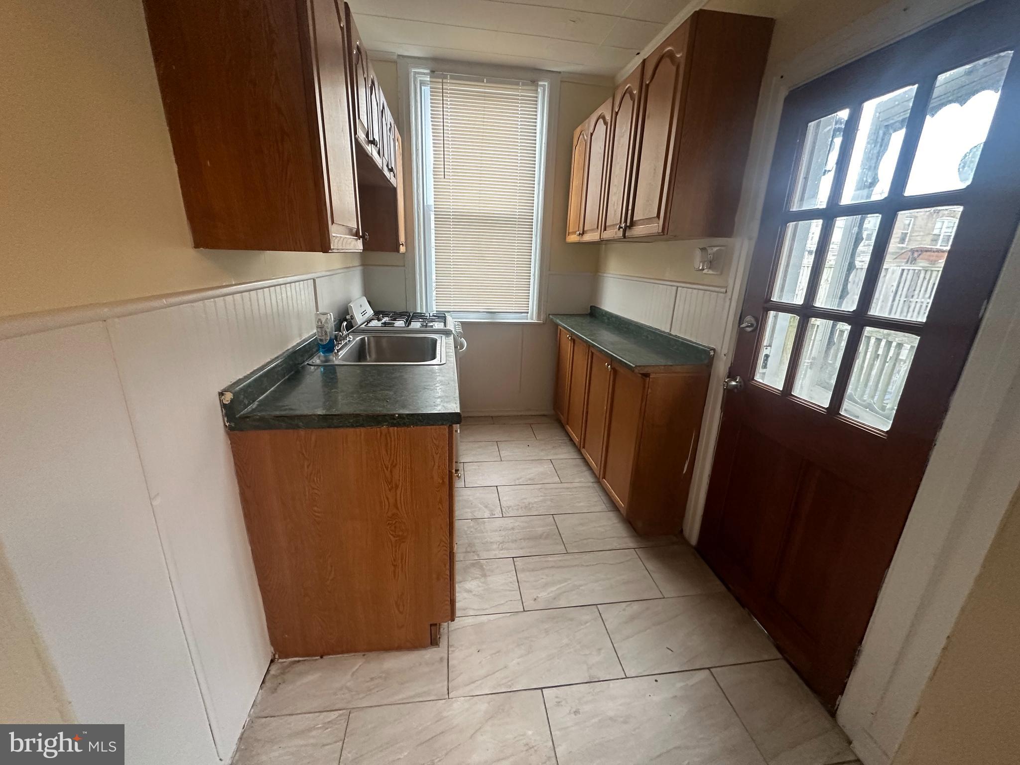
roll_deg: -2.4
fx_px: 413
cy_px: 382
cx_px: 510
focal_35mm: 14
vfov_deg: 85.7
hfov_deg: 102.1
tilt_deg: -16.4
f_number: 2.2
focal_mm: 2.22
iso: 320
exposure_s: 1/60
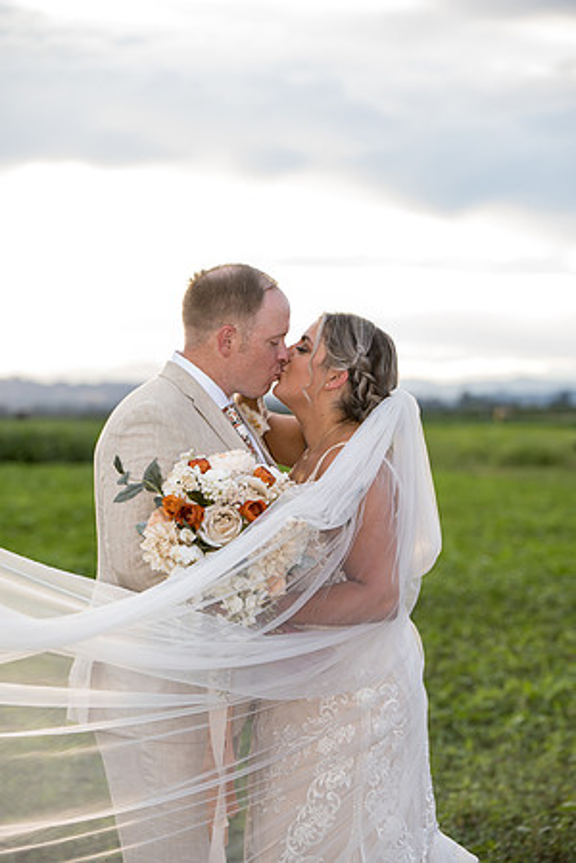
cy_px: 432
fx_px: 2784
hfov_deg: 11.8
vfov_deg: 17.6
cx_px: 288
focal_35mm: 116
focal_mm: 116
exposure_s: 1/320
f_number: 4
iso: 800
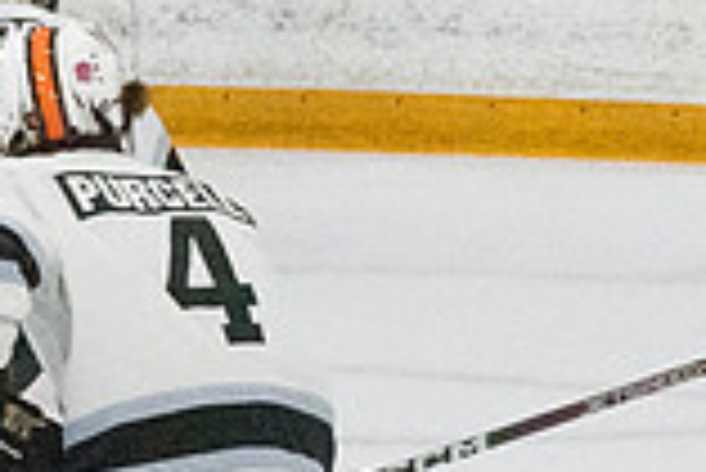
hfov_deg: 2.0
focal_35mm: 1050
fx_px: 20610
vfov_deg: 1.3
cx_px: 1021
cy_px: 211
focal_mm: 190
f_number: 5
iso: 8000
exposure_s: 1/1600
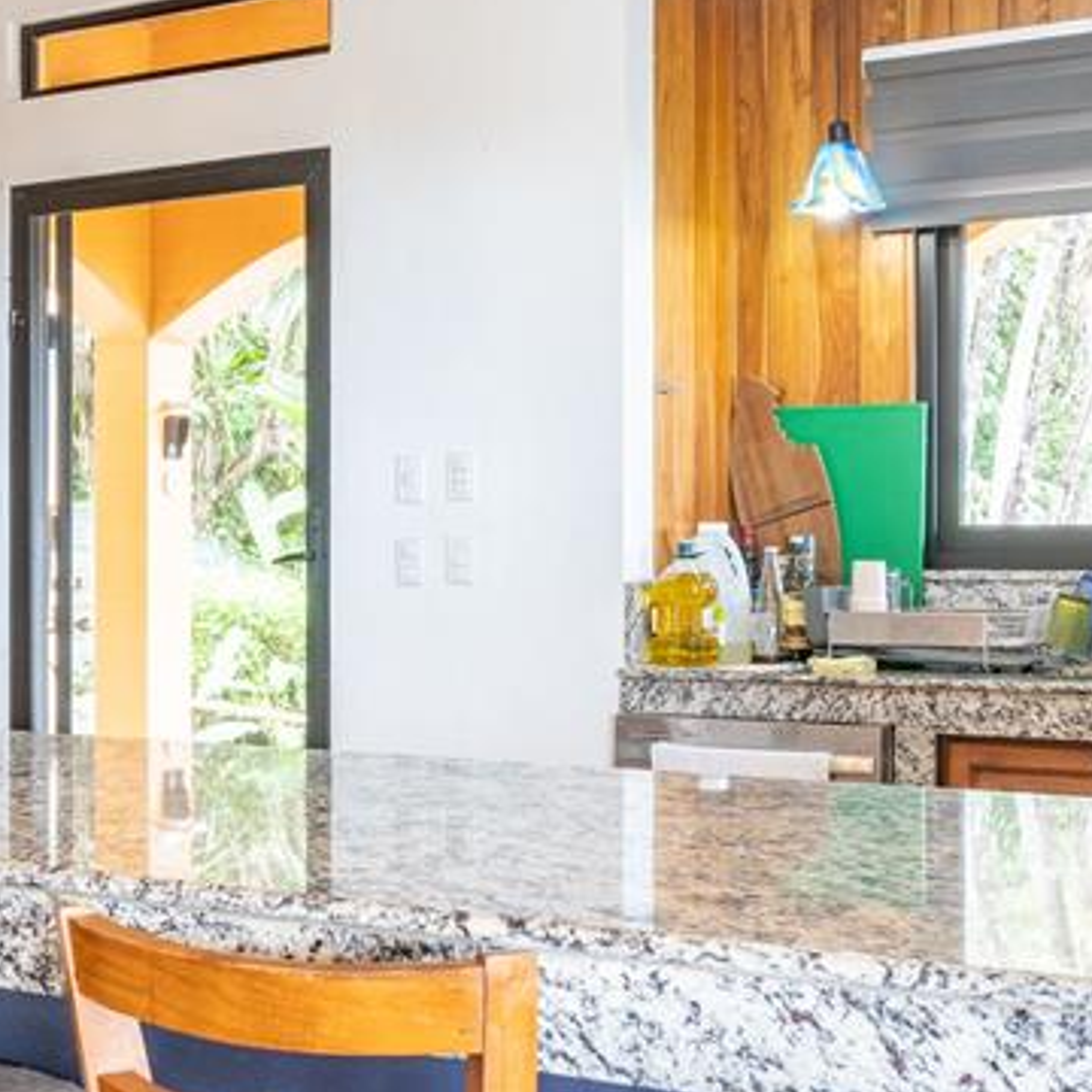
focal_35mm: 58
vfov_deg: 29.4
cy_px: 701
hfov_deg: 29.3
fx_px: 2070
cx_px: 328
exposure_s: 1/5
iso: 125
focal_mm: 16
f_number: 8
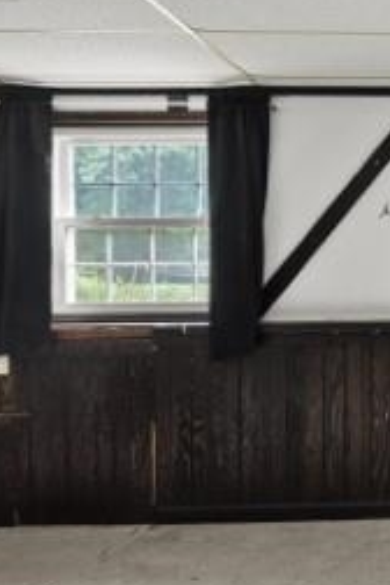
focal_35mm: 40
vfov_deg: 48.3
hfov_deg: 27.2
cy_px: 339
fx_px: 650
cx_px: 523
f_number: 6.3
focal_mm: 14
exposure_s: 1/15
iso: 900
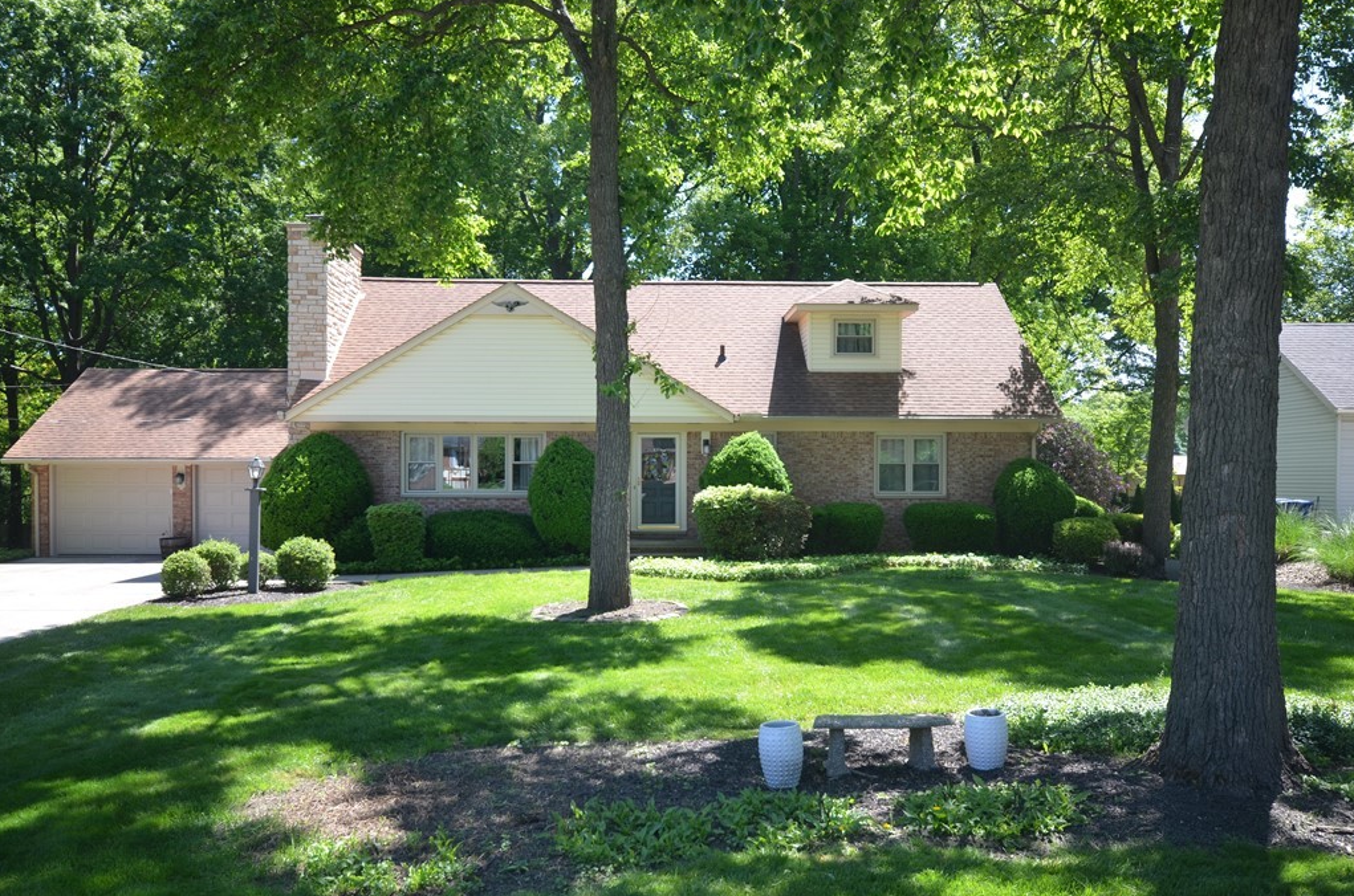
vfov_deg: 40.9
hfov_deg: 58.8
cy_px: 463
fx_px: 1201
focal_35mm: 32
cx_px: 677
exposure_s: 1/125
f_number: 5.6
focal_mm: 20
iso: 200
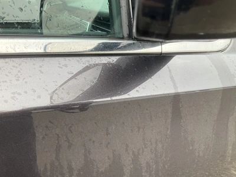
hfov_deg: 61.7
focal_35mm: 29
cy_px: 88
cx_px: 118
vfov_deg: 48.2
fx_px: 198
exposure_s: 1/126
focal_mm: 3
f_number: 1.8
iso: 25
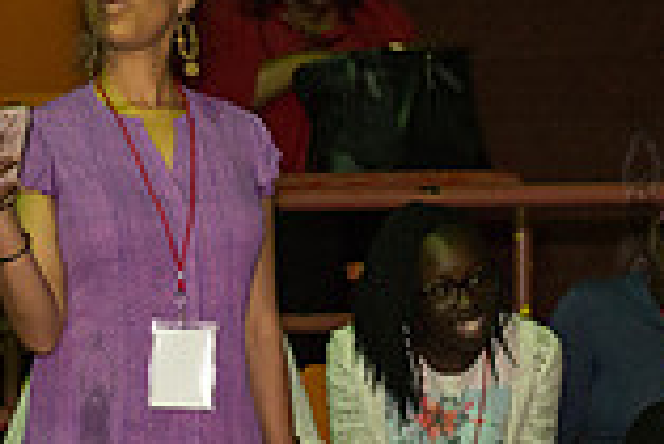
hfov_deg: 9.0
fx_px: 4228
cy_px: 404
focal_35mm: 229
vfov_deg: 6.0
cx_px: 93
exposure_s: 1/400
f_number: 3.2
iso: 3200
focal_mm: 62
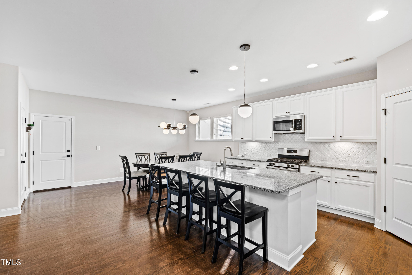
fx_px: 172
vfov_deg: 77.3
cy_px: 138
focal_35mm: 15
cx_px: 206
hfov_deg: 100.4
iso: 100
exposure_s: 1
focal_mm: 10
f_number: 8
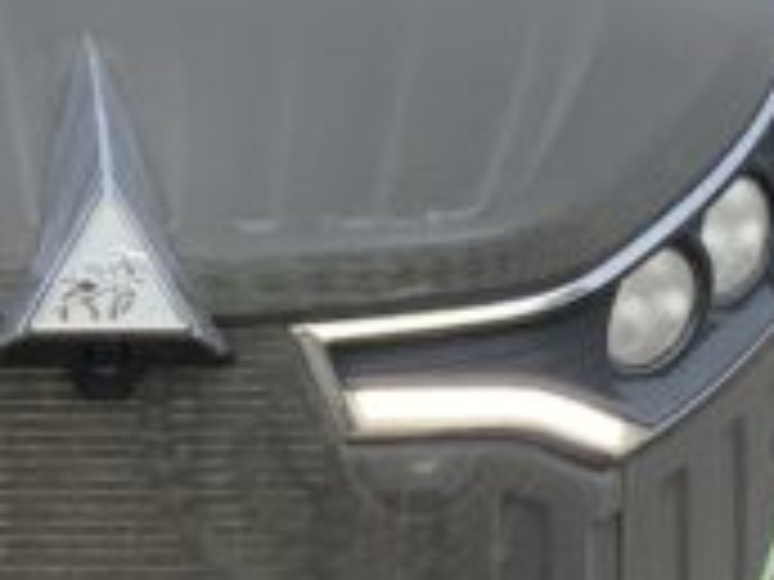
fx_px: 3868
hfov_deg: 11.4
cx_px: 324
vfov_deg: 8.6
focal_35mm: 173
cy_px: 418
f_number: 1.8
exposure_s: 1/1121
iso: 16
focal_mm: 3
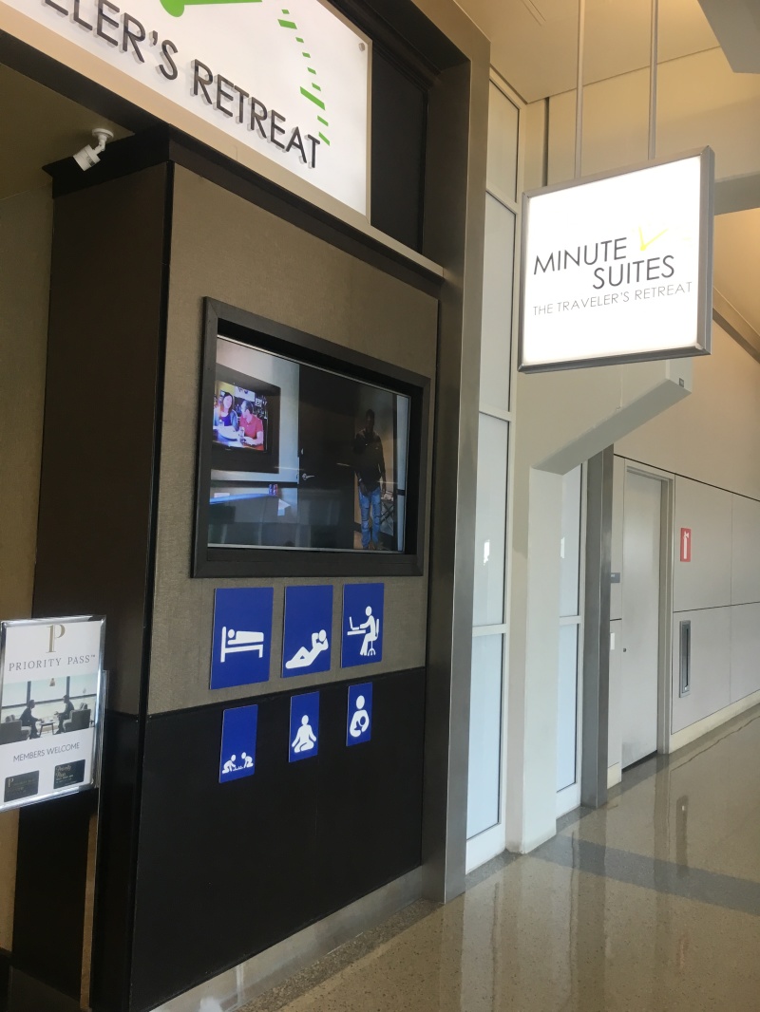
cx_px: 380
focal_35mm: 29
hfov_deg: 48.2
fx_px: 849
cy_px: 506
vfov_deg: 61.6
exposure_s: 1/30
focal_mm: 4.15
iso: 32
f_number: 2.2
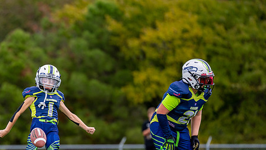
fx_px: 2631
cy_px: 108
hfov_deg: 5.8
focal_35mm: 373
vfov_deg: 3.3
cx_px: 47
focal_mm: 200
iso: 400
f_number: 2.8
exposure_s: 1/2500
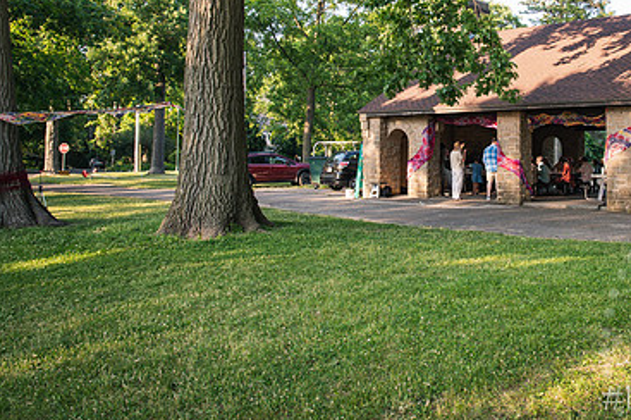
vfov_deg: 33.4
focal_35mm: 39
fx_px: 683
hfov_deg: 48.3
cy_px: 100
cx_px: 447
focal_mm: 24
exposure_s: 1/160
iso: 320
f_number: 6.3
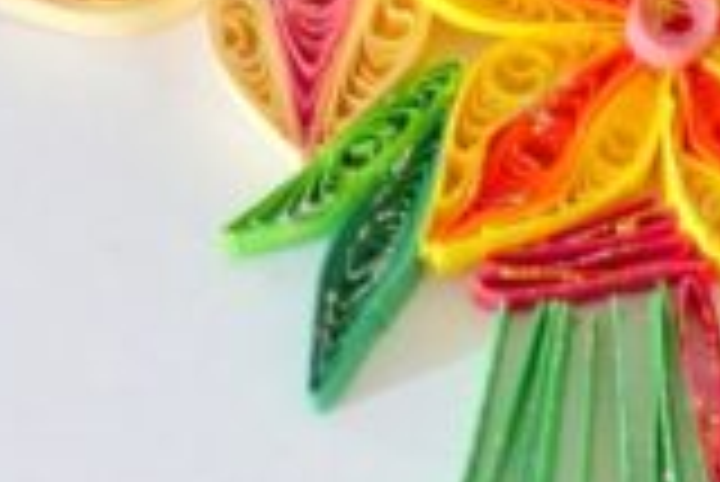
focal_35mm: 148
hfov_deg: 13.7
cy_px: 113
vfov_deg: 9.3
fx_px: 2963
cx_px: 716
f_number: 2.8
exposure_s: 1/40
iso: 400
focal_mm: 6.8
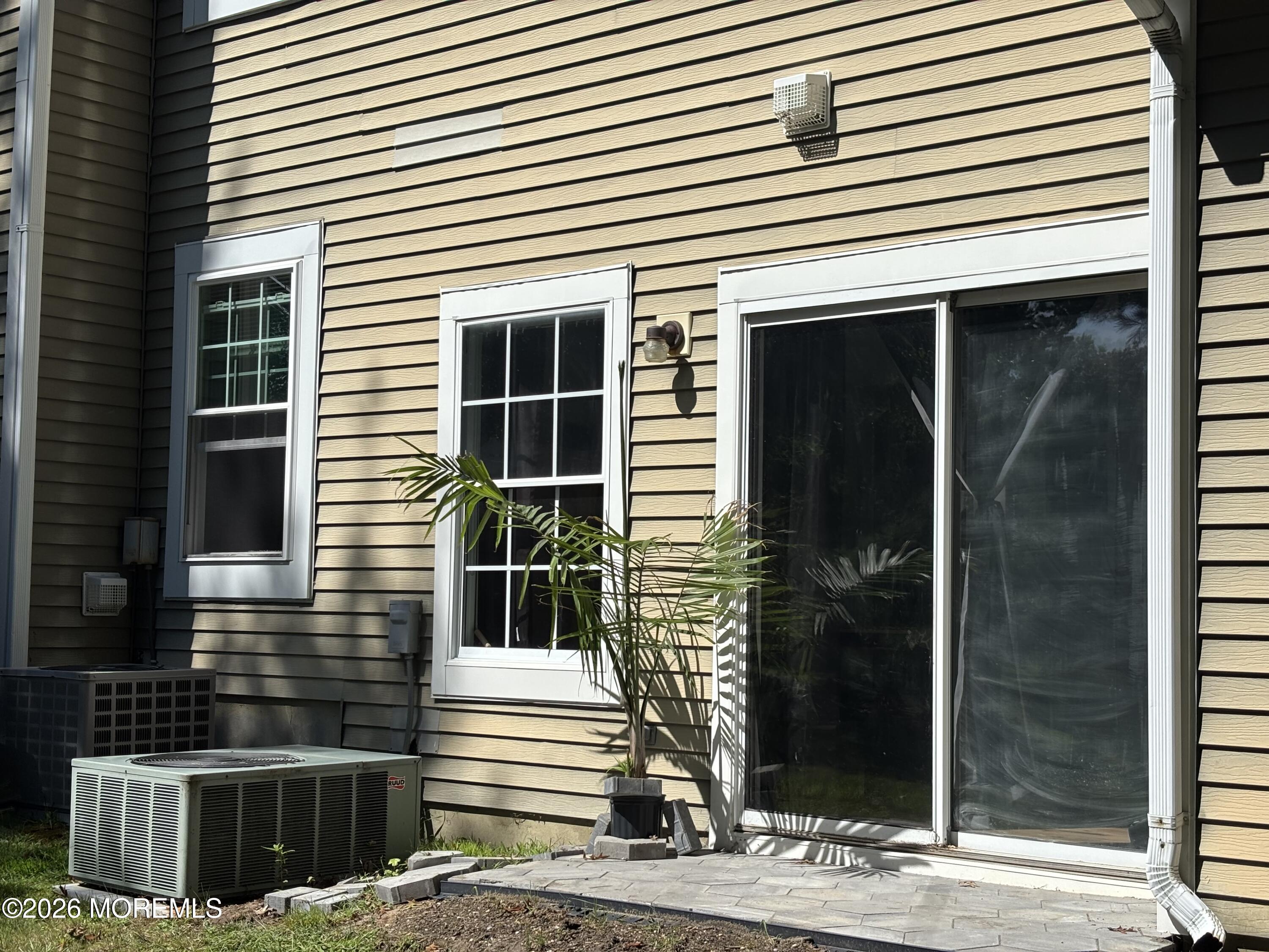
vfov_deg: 28.0
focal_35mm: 52
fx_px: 1906
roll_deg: -0.8
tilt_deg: +4.3
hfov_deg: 36.8
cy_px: 476
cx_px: 634
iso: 40
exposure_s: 1/4082
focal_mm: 5.96
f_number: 1.6
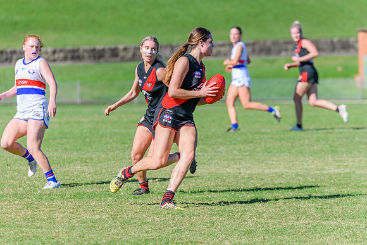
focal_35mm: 308
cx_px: 184
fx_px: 3142
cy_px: 122
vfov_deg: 4.5
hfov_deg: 6.7
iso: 640
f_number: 8
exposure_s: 1/1600
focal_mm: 300
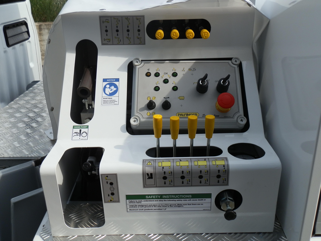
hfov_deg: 55.4
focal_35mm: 33
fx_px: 306
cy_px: 120
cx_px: 160
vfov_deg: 42.9
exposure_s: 1/800
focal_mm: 5.96
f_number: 3.2
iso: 64
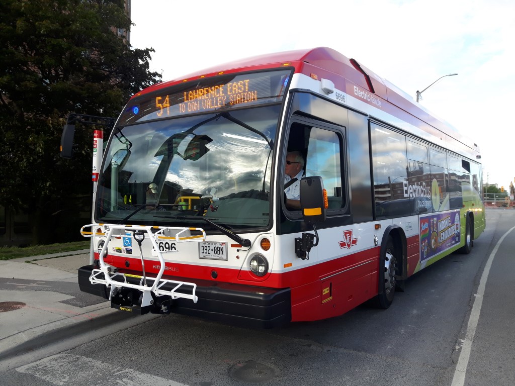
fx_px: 461
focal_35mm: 31
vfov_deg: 45.4
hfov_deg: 58.4
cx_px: 258
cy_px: 193
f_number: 1.9
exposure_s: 1/278
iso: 40
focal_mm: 3.7
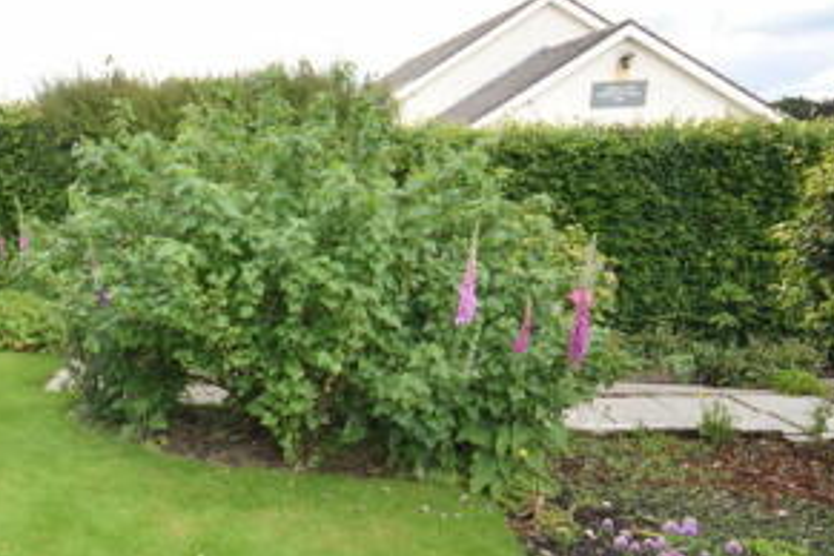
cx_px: 159
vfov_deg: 34.9
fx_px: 860
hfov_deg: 48.6
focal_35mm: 37
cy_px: 428
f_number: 5.6
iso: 100
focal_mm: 11
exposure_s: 1/125
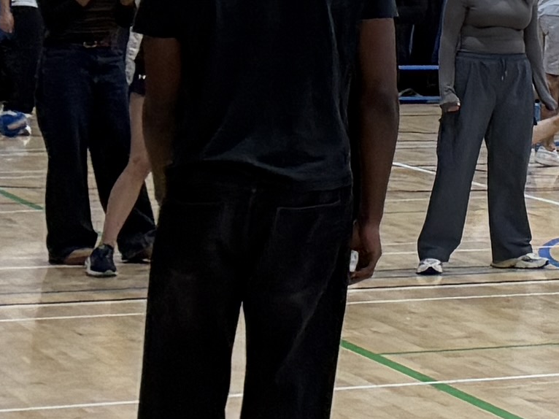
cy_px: -305
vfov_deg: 8.0
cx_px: 1967
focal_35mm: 179
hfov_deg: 8.3
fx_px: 2890
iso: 125
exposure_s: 1/100
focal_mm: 6.76
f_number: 1.78
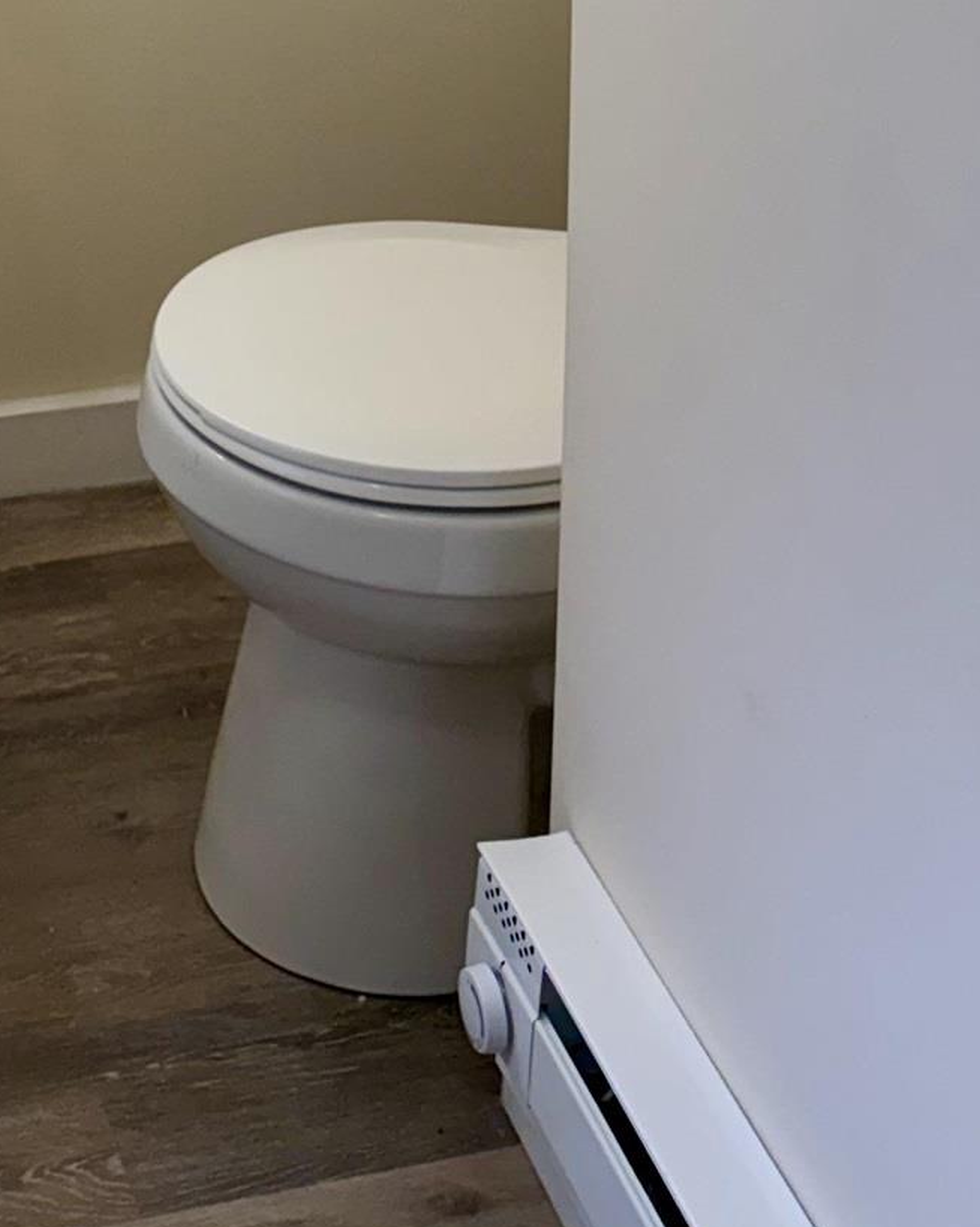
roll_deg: +1.7
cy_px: -408
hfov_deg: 22.1
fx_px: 2394
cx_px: -58
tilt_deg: -12.3
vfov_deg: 24.6
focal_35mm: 66
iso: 100
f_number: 1.78
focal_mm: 6.76
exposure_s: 1/350
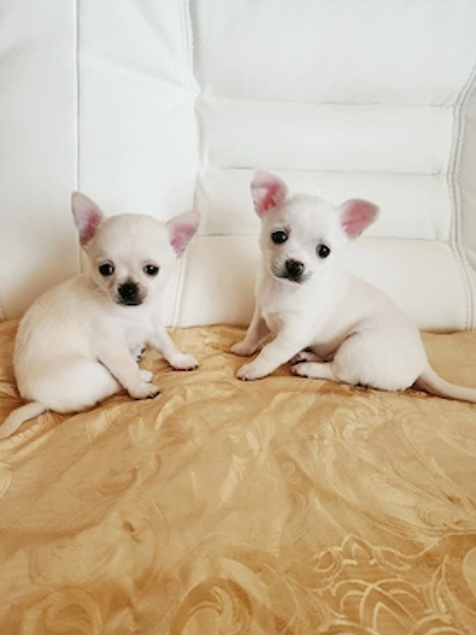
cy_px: 340
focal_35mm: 25
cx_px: 228
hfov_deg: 54.9
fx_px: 458
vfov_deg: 69.3
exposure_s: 1/50.3
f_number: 1.8
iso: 500
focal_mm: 5.4
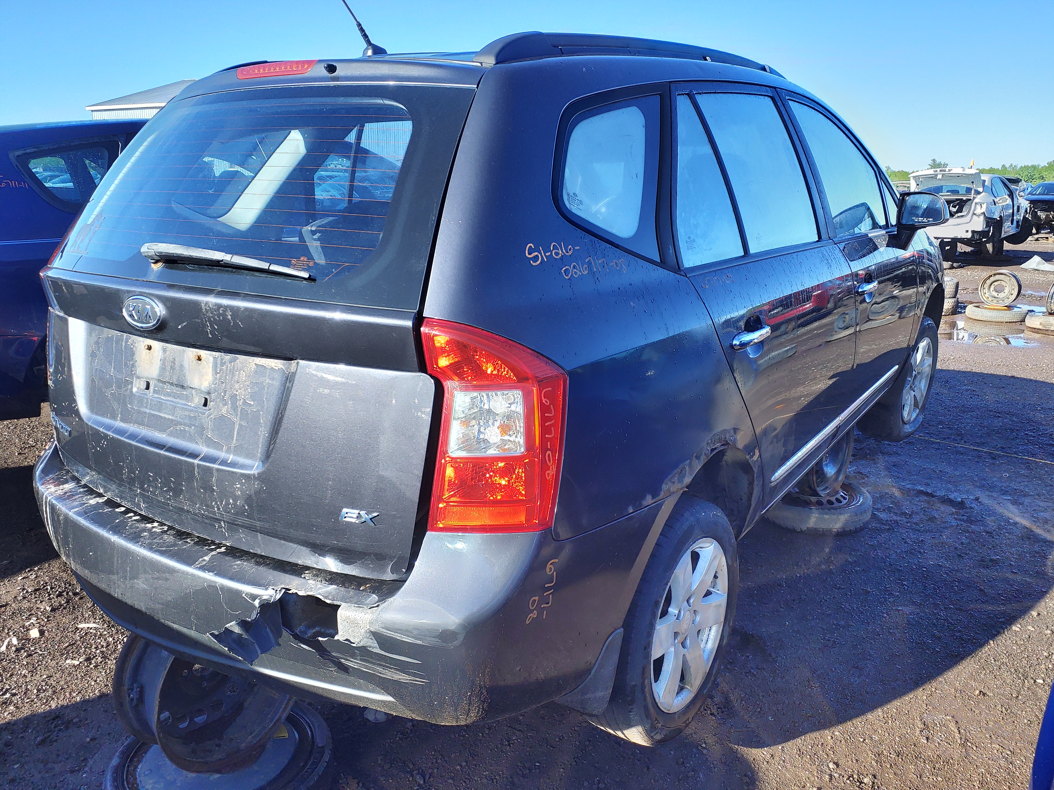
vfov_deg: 53.1
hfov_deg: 67.3
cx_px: 527
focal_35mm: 26
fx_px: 792
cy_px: 395
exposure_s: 1/204
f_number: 1.9
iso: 40
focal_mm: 3.58
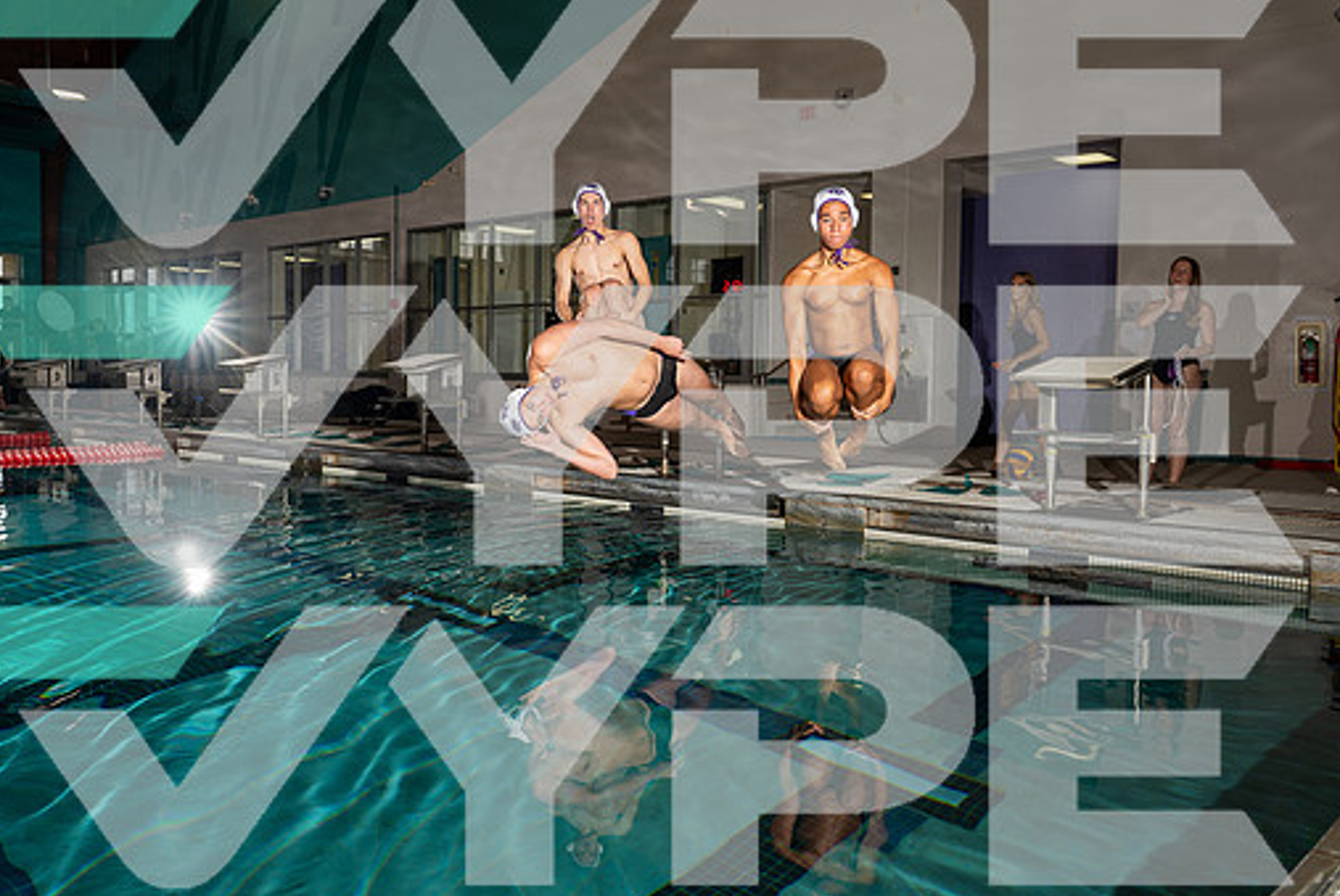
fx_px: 1192
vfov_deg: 41.2
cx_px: 629
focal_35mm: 32
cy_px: 427
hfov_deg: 58.6
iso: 100
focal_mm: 28
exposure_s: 1/250
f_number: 4
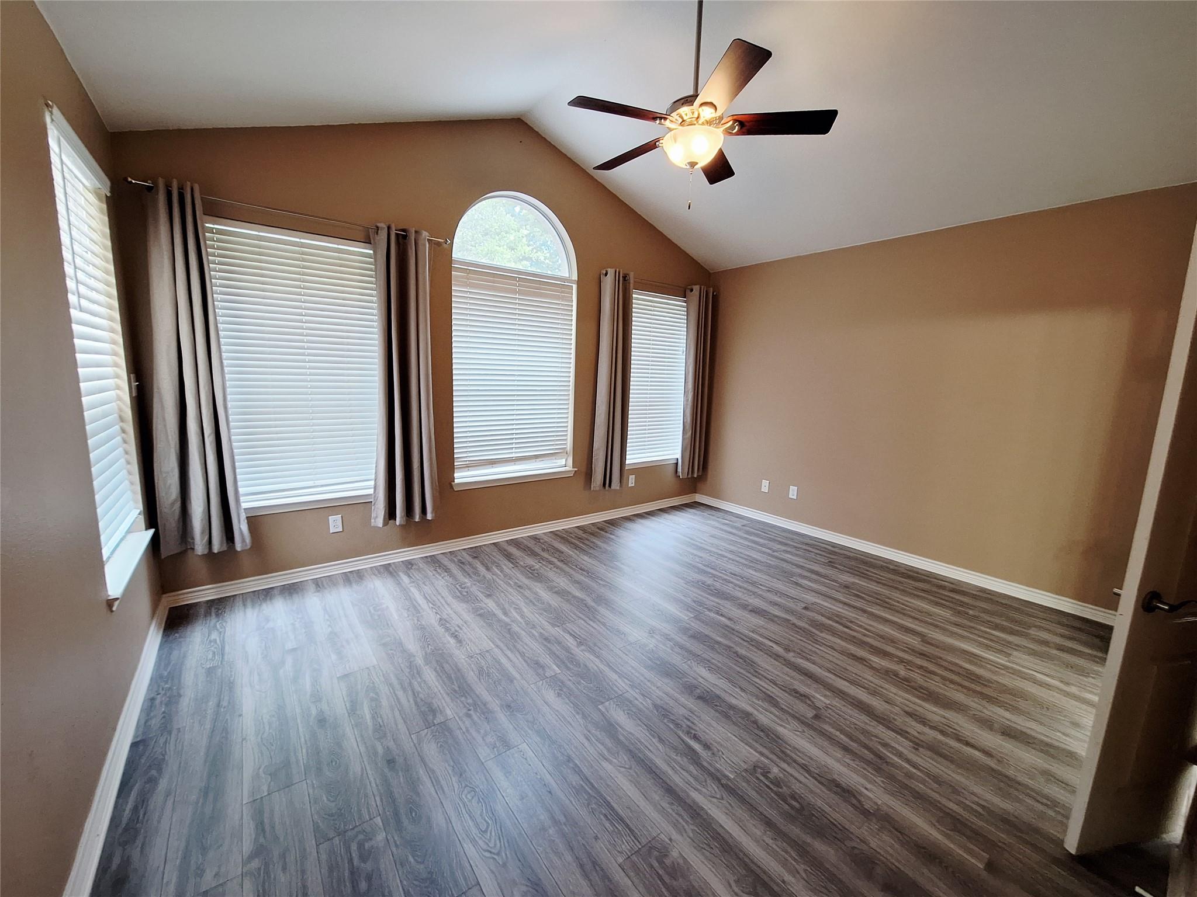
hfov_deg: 106.2
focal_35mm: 13
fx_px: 450
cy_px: 448
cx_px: 598
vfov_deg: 89.9
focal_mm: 1.74
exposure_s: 1/33
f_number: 2.2
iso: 100
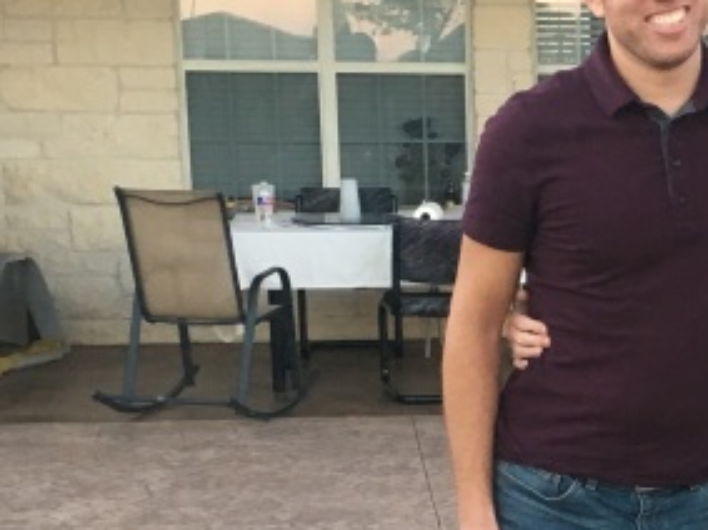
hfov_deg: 18.0
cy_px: 555
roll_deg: +1.0
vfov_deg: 13.8
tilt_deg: -13.0
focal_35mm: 105
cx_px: 801
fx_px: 2147
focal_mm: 4.15
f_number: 2.2
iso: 40
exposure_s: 1/30
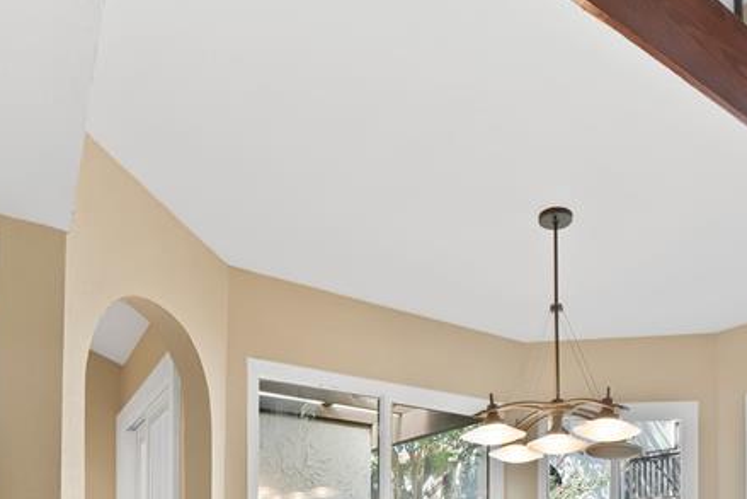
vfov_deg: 38.4
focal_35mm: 28
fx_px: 581
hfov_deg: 64.9
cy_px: 549
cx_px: 448
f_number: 9
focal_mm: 12
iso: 640
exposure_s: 1/5
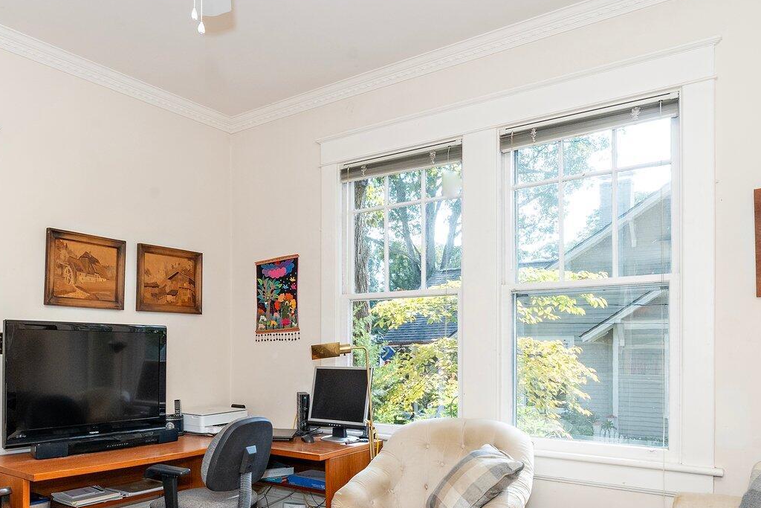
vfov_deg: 45.2
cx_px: 265
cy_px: 366
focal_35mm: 28
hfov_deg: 64.1
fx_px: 592
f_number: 11
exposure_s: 1/80
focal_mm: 14
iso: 640
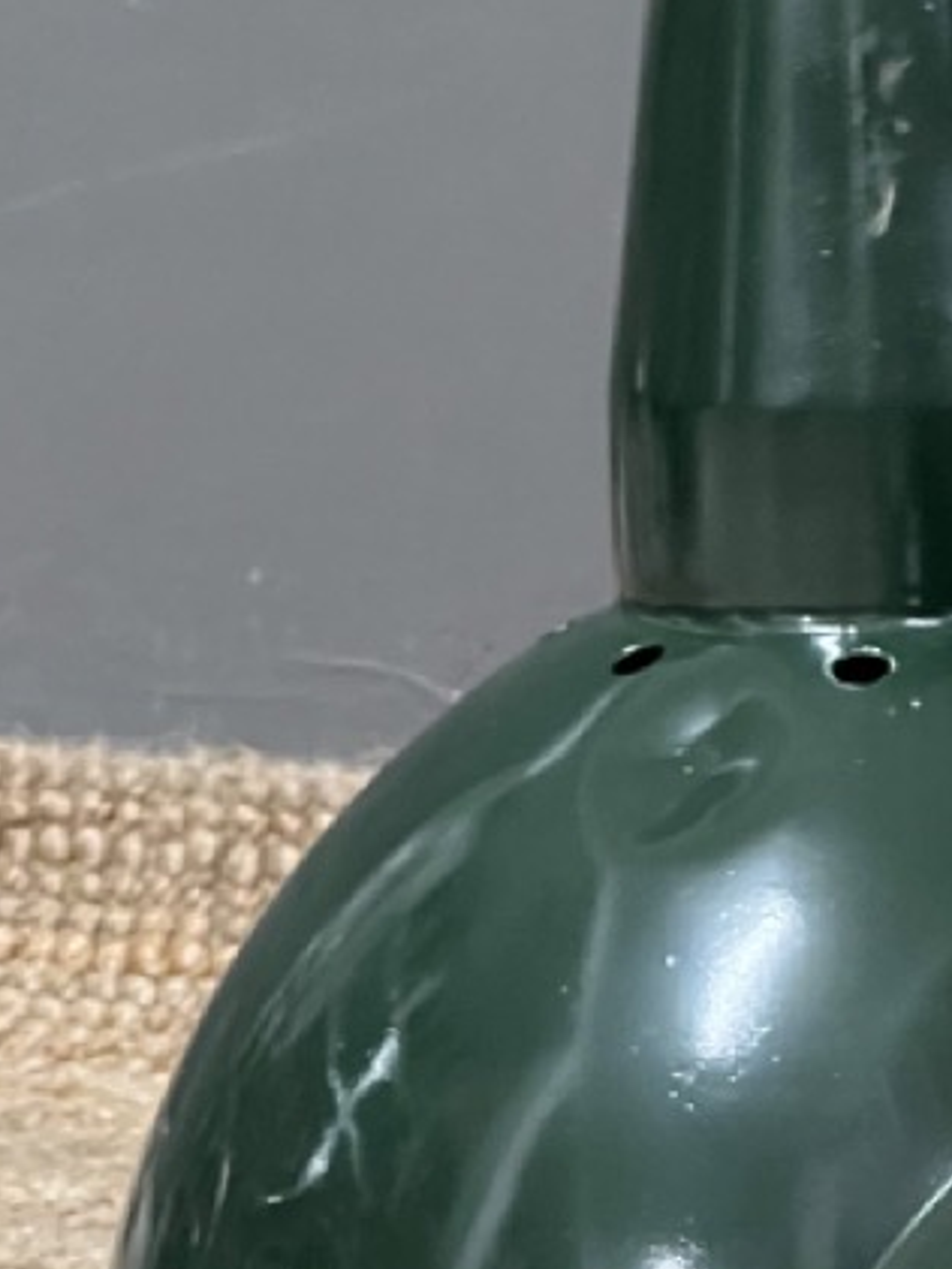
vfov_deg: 8.4
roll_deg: +0.5
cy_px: 1314
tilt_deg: -10.6
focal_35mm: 234
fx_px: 8576
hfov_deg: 6.3
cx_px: 1389
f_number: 2.8
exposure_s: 1/25
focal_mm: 9
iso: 800
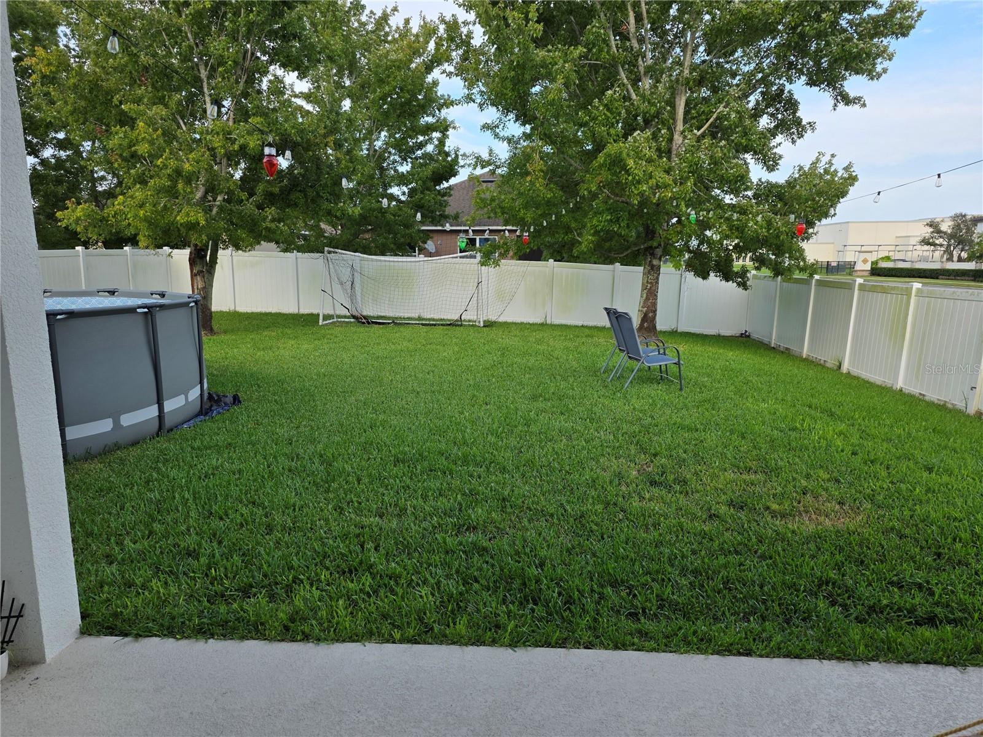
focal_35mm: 23
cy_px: 368
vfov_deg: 58.9
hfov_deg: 73.9
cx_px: 492
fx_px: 653
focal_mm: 6.25
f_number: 1.7
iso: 80
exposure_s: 1/1714
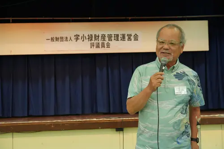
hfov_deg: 27.0
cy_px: 74
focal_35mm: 75
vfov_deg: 18.2
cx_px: 112
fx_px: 466
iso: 1250
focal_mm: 50
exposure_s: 1/80
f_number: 5.6
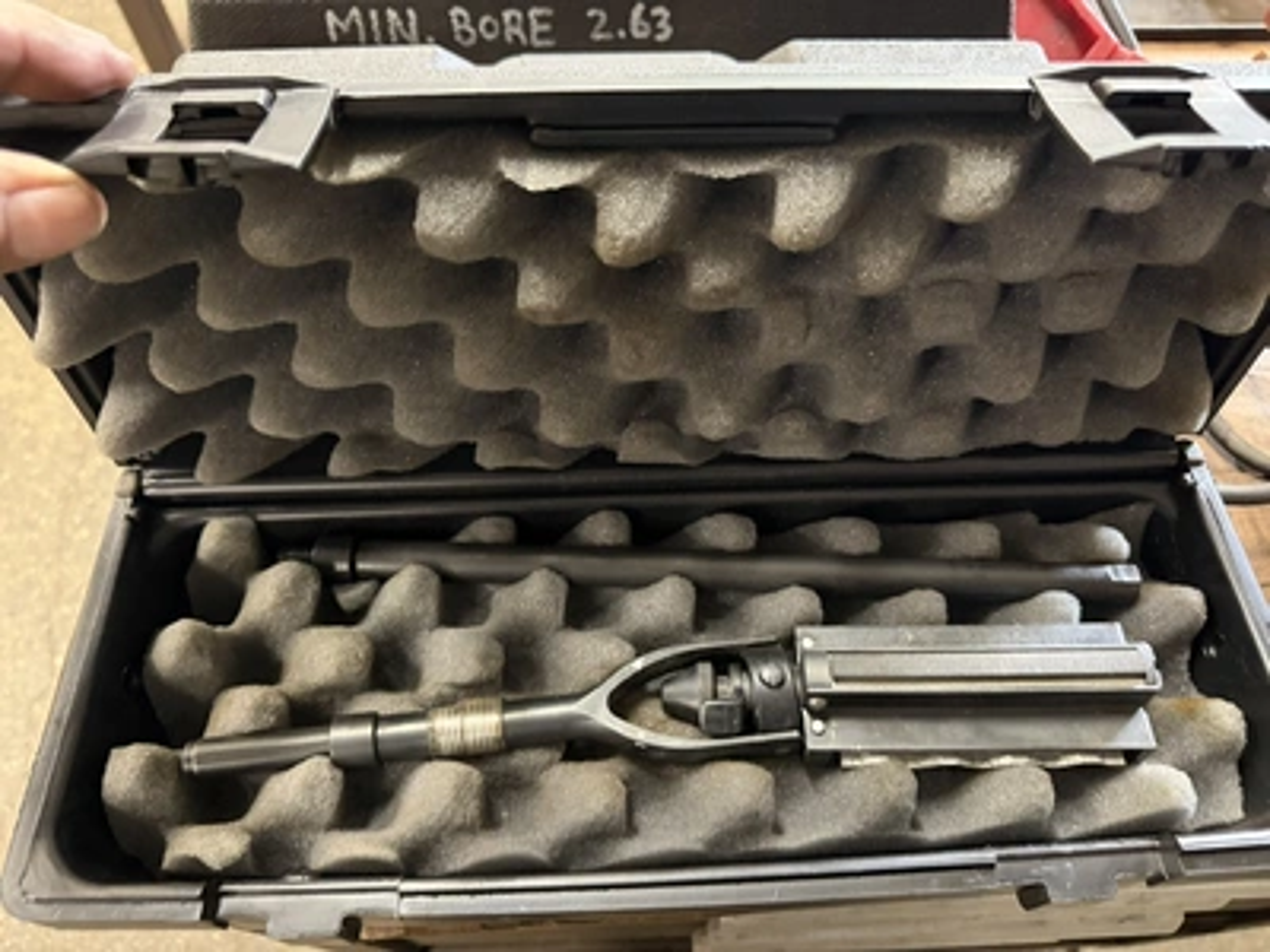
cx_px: 635
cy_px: 476
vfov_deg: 56.8
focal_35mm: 24
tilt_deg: -60.0
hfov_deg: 71.6
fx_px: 881
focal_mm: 6.76
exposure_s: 1/30
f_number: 1.78
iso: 800
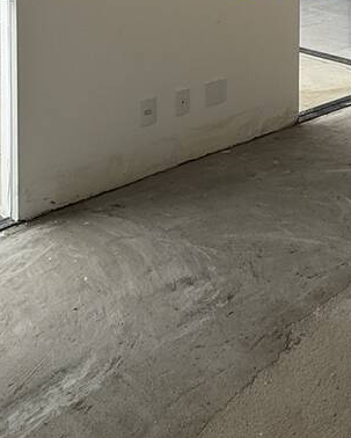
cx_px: 403
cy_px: -92
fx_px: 674
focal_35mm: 52
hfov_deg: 26.4
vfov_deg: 30.4
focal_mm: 2.22
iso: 50
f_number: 2.2
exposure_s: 1/290
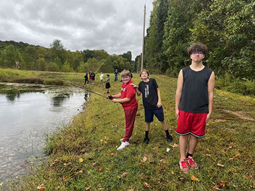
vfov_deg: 53.1
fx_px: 192
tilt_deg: -6.4
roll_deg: -2.8
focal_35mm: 26
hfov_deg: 67.3
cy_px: 96
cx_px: 128
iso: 50
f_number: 1.6
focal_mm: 5.1
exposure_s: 1/344
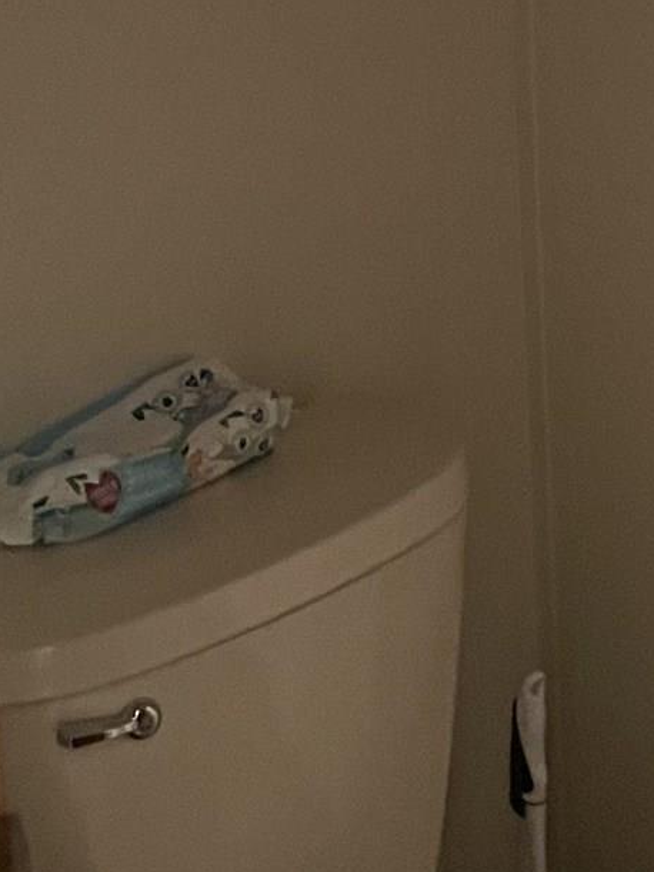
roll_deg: +1.5
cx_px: 658
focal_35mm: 98
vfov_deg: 19.6
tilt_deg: -13.2
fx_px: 2470
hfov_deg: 14.8
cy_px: 44
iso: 800
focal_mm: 4.2
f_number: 1.6
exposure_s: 1/30
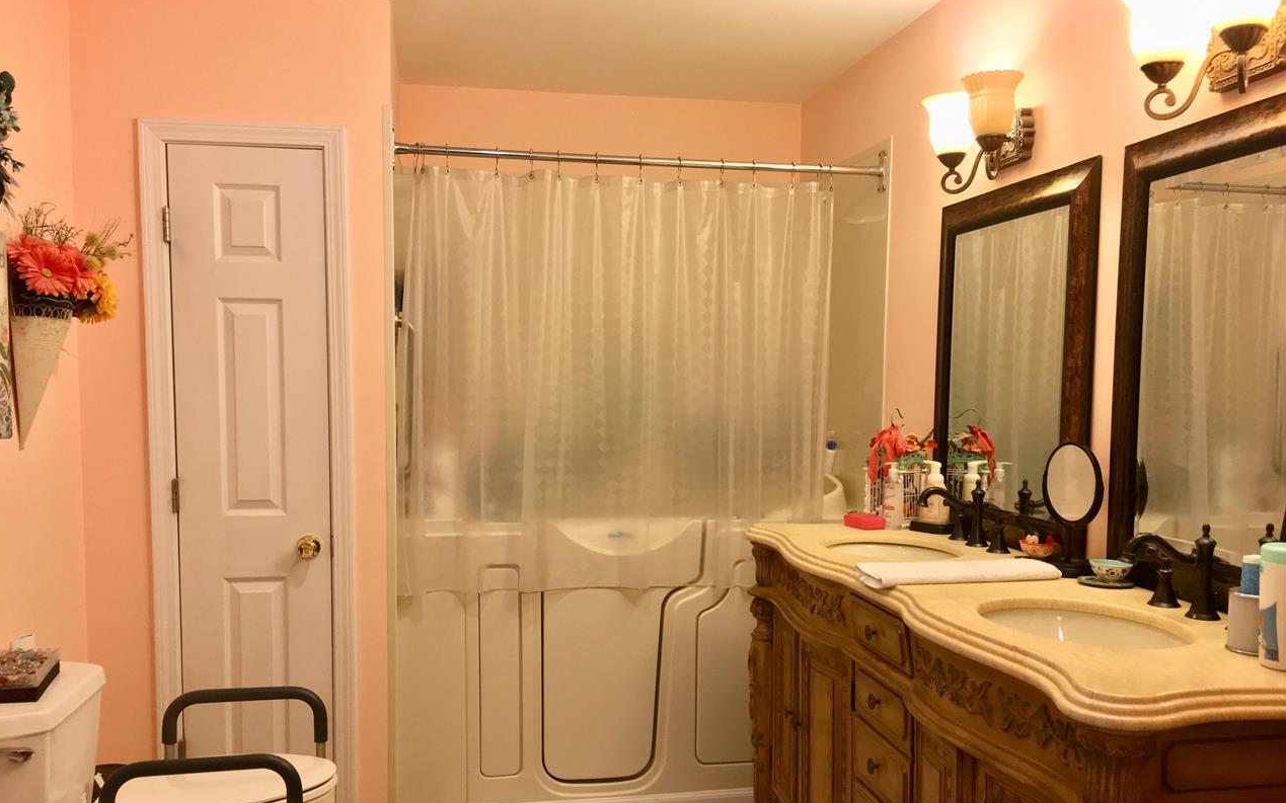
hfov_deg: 61.2
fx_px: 1086
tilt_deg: -3.1
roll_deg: -0.8
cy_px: 466
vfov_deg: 40.5
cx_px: 638
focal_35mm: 31
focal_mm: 4.15
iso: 160
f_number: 2.2
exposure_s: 1/30
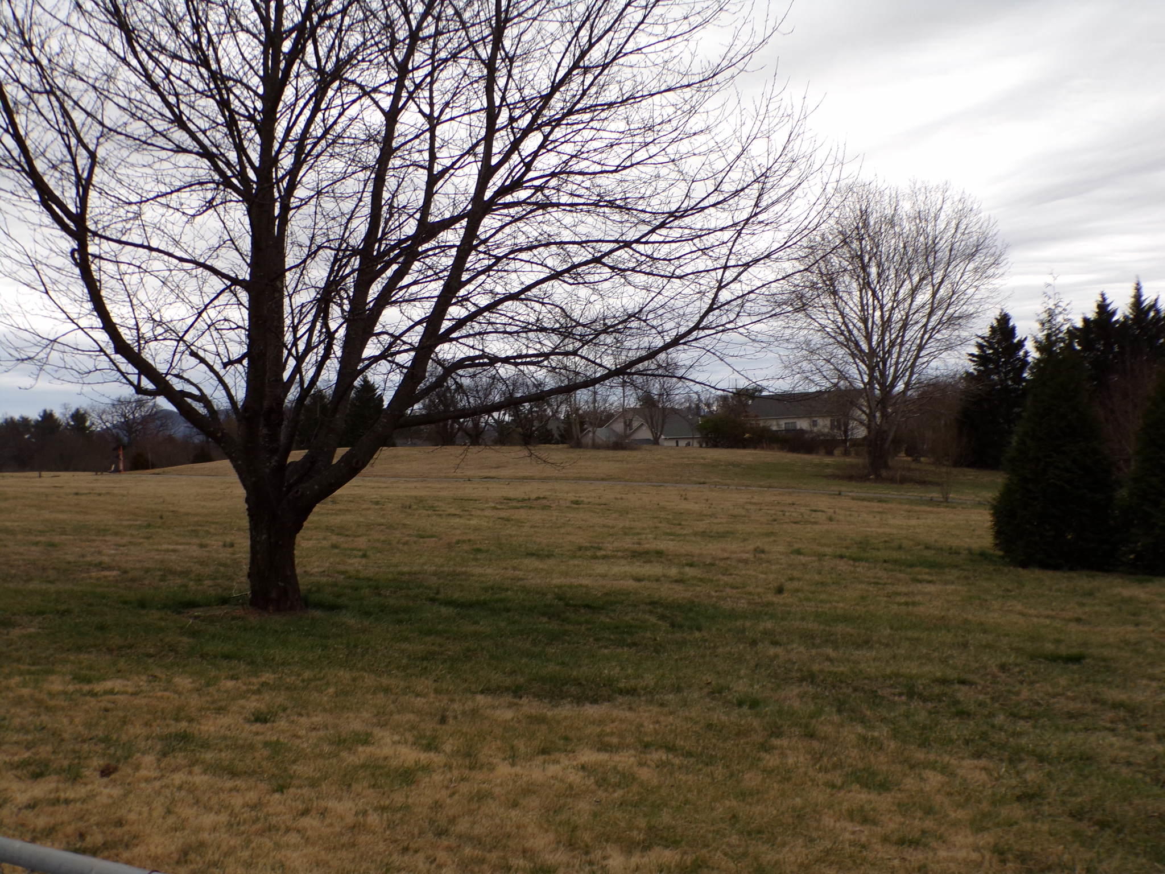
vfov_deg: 38.7
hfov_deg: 50.1
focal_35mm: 37
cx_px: 582
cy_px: 437
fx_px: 1245
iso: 80
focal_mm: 6.6
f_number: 3.3
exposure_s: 1/150
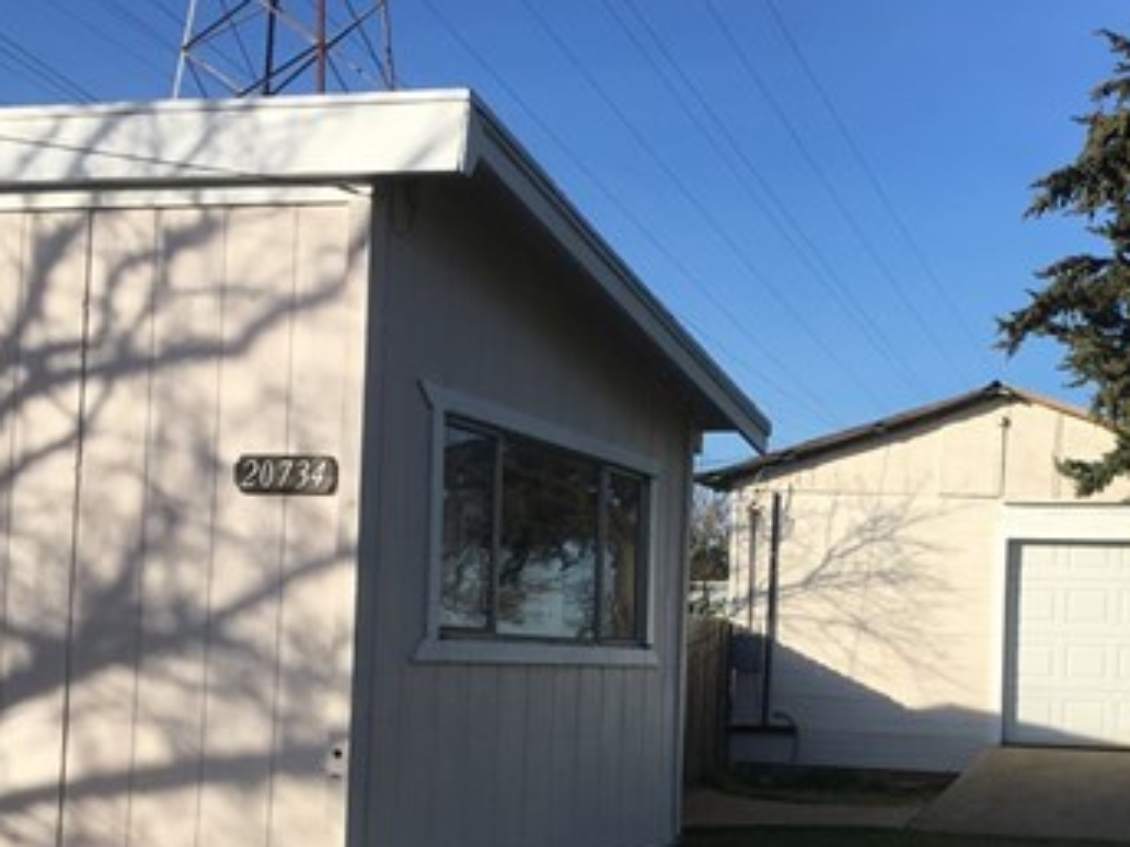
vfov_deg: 26.6
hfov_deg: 34.4
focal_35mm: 54
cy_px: 650
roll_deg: +0.8
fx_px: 1763
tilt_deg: +4.7
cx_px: 916
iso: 25
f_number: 2.2
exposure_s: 1/1570
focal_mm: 4.15
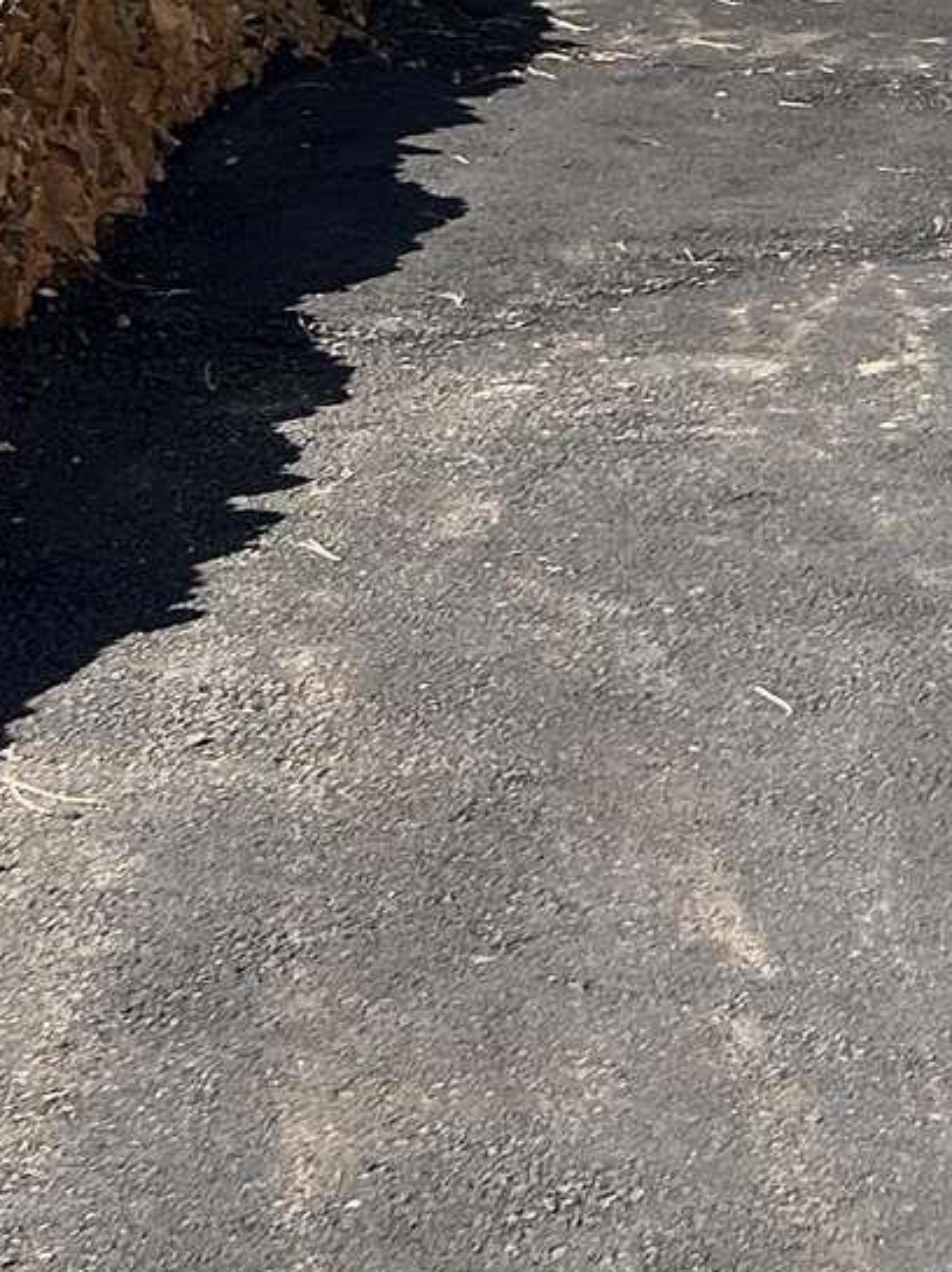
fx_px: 4038
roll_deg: -2.0
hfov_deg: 13.0
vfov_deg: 17.6
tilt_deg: -6.1
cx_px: 1253
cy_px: 72
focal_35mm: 110
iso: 50
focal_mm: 5.7
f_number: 1.5
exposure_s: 1/3257
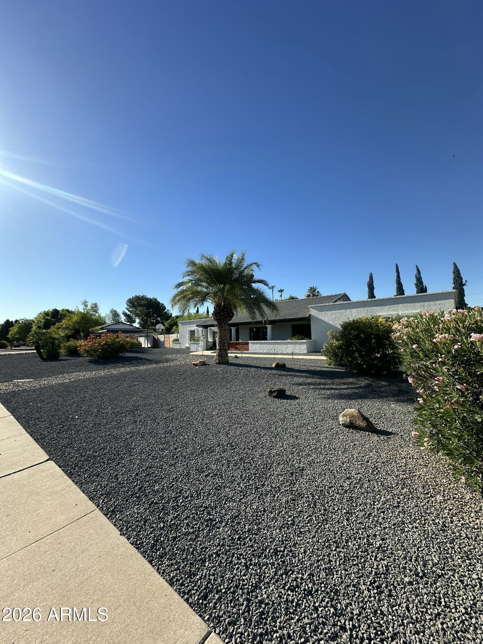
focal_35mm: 14
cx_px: 242
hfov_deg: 85.7
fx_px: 260
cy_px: 322
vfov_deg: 102.1
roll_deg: +2.3
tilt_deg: +3.3
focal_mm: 2.22
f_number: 2.2
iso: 50
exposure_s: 1/1642
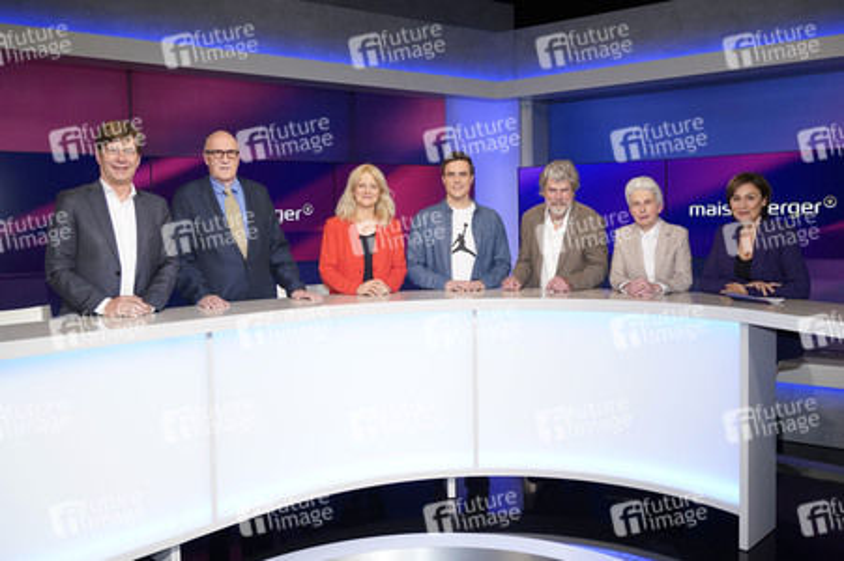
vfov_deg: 46.3
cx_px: 422
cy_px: 280
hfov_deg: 65.5
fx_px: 656
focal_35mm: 28
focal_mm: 28
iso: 2000
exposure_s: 1/160
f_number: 5
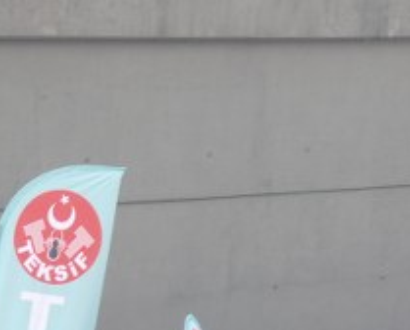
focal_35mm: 237
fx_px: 2881
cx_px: 200
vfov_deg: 6.4
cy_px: 524
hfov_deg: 8.1
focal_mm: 44
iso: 100
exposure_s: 1/160
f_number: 6.3
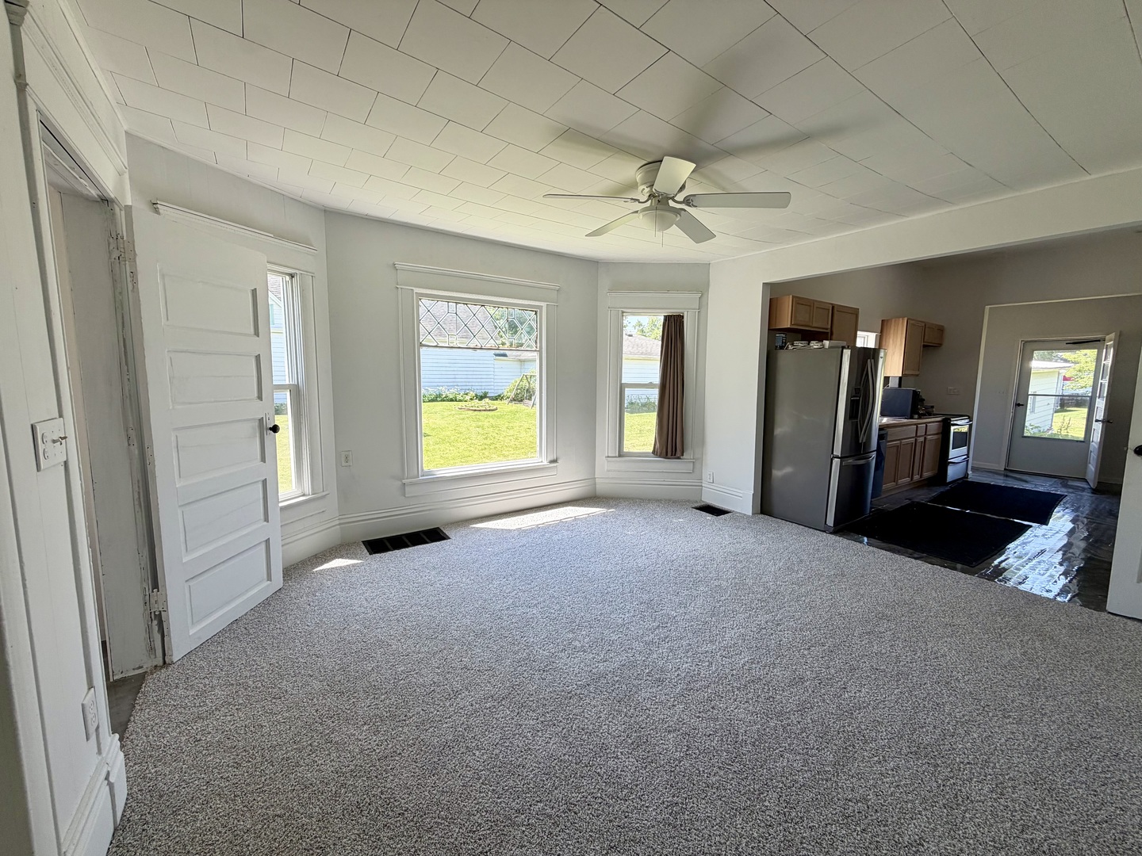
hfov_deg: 102.1
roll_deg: -0.4
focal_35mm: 14
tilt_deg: -6.6
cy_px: 428
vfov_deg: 85.7
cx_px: 571
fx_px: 462
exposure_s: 1/126
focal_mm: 2.22
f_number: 2.2
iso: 40
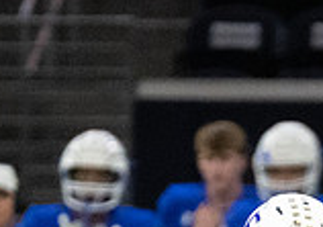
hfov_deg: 1.3
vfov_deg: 0.9
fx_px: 14277
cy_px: 437
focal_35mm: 1565
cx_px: 202
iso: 4000
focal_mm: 200
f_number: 2.8
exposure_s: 1/1250
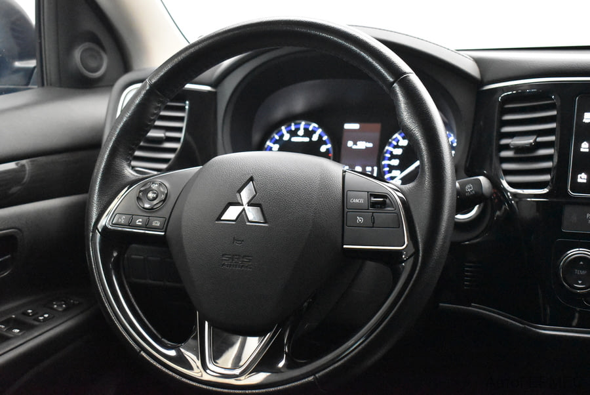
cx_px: 295
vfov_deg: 28.1
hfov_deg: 41.1
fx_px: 787
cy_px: 198
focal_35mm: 48
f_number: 4.5
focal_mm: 32
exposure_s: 1/50
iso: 9000
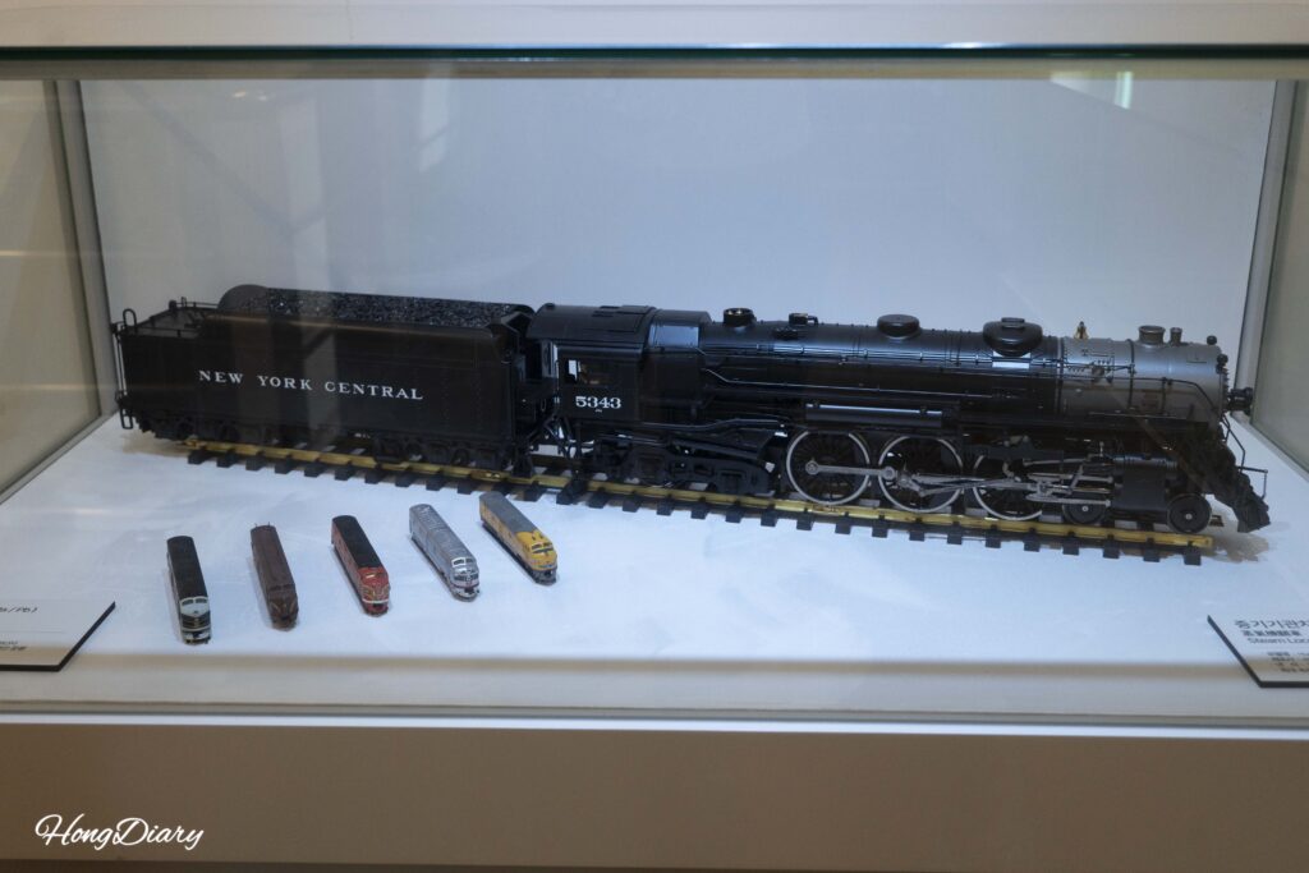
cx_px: 654
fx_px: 1345
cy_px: 436
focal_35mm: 37
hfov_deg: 51.9
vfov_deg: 36.0
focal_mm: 37
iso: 2000
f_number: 5
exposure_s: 1/160
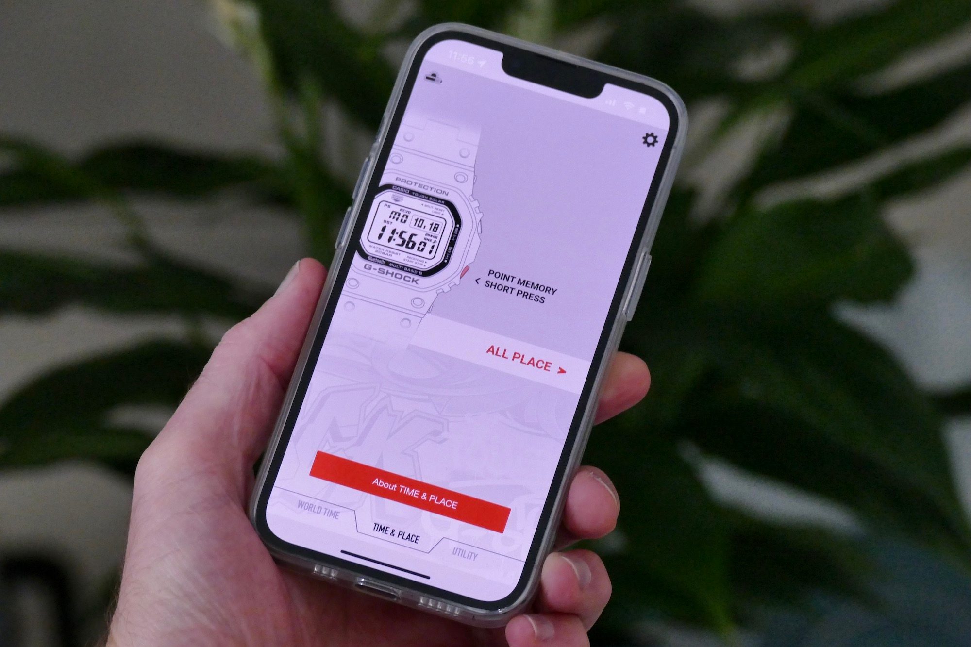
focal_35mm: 186
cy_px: 324
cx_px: 486
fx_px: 5016
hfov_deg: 11.1
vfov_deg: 7.4
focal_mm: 67.72
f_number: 4.5
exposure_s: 1/100
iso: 1600
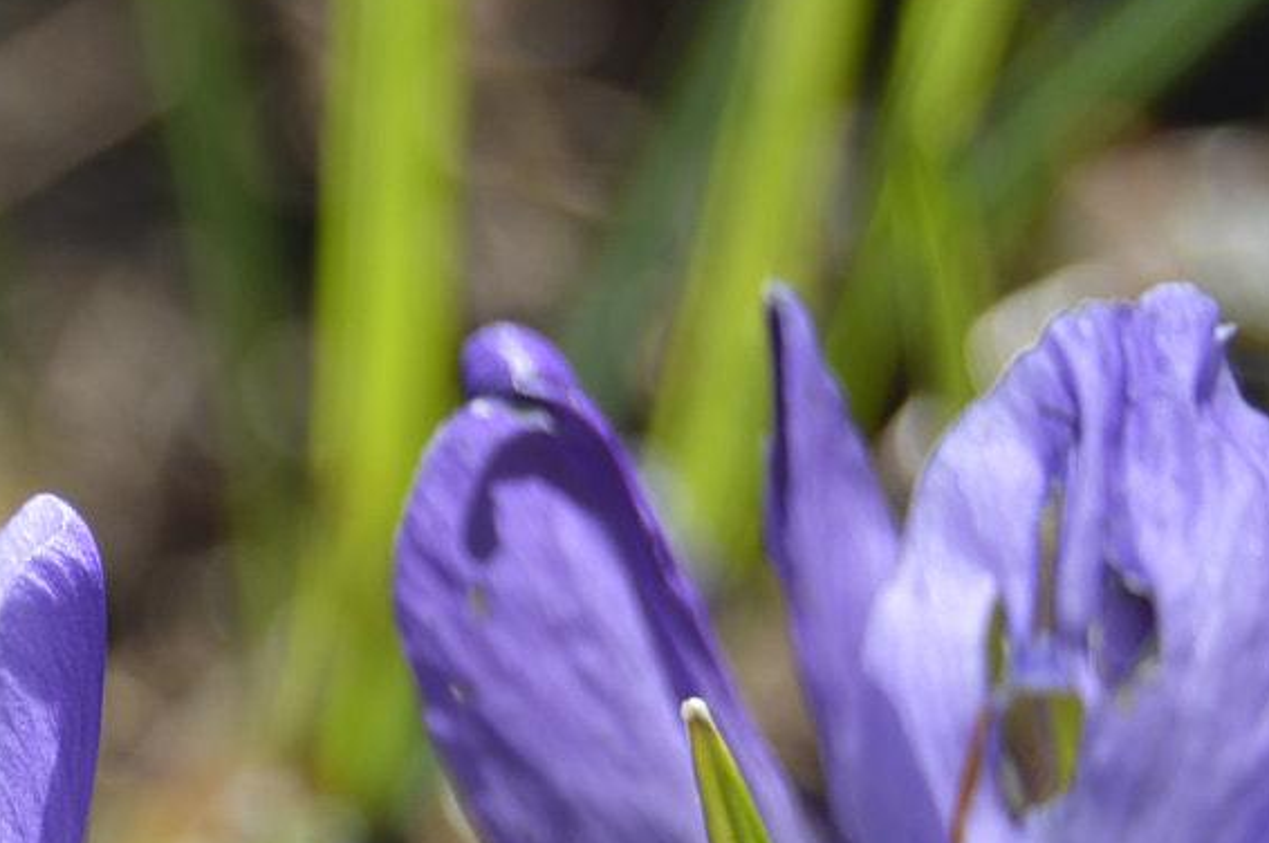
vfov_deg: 5.8
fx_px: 8218
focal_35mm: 233
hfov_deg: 8.7
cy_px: 1054
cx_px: -404
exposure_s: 1/200
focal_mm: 55
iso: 100
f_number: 7.1
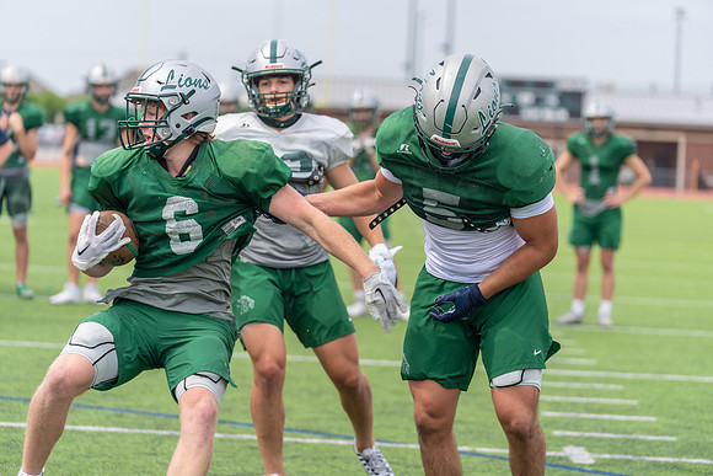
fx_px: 2595
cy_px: 238
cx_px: 356
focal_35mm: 131
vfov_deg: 10.5
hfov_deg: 15.6
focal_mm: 131
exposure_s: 1/1250
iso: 160
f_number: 3.5
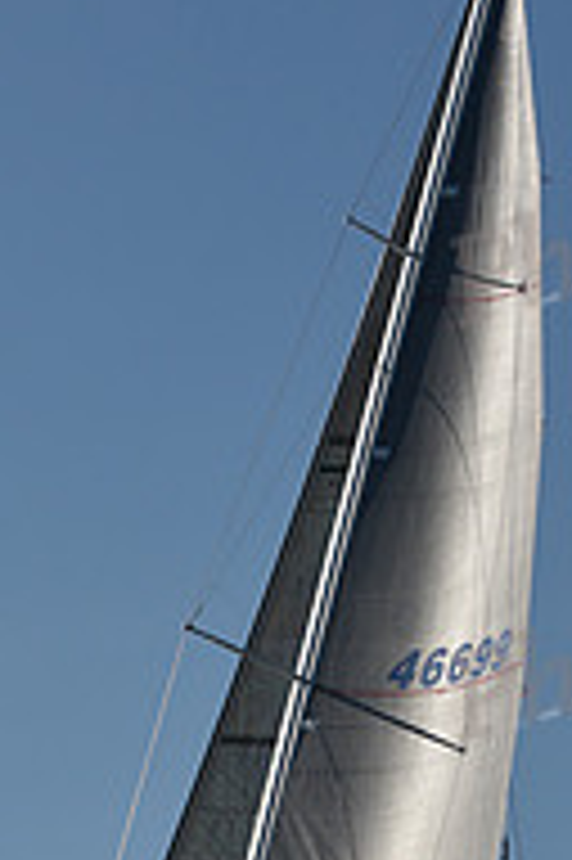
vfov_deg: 9.6
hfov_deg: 6.4
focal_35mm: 213
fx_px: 5085
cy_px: 923
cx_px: 218
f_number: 5
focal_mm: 70
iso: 250
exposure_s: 1/2500
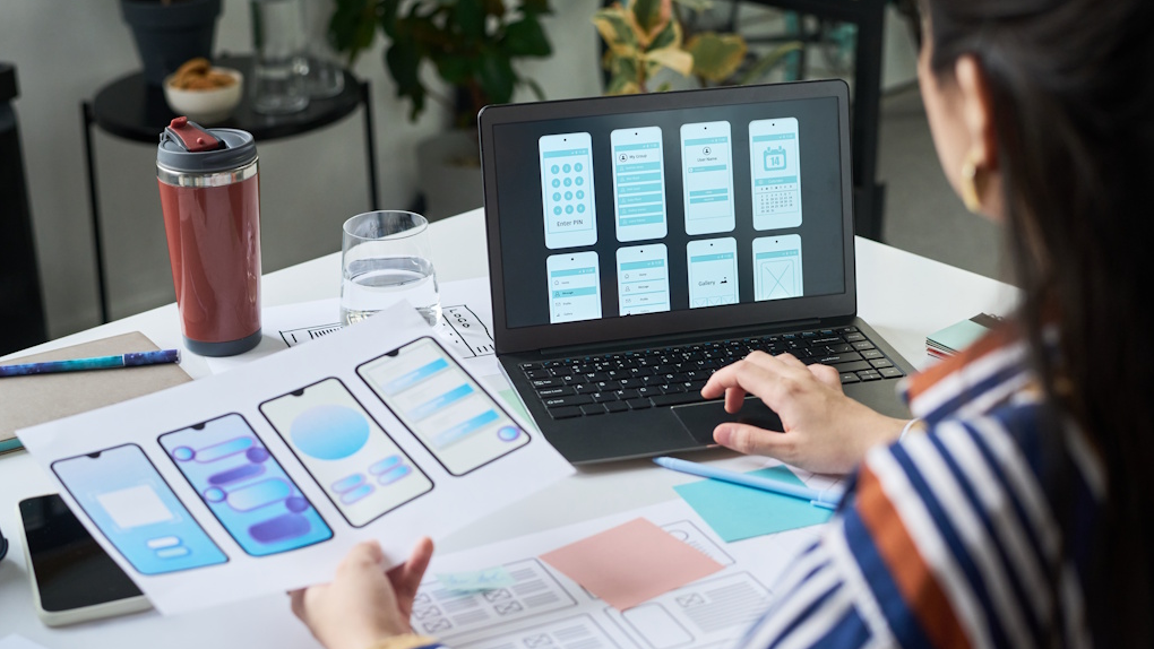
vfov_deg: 19.7
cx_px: 578
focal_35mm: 61
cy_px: 342
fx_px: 1867
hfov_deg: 34.4
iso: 800
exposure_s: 1/160
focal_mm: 58
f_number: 3.5
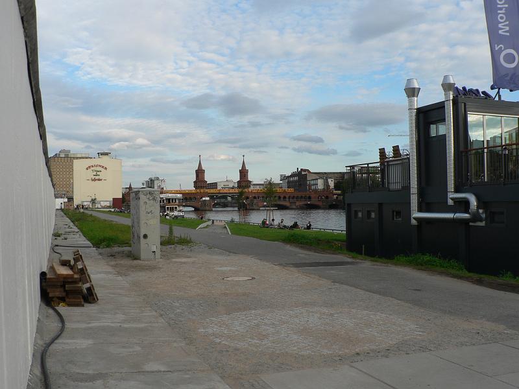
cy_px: 194
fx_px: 540
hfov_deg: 51.4
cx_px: 260
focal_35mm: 36
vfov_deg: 39.7
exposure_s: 1/400
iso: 80
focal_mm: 6
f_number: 4
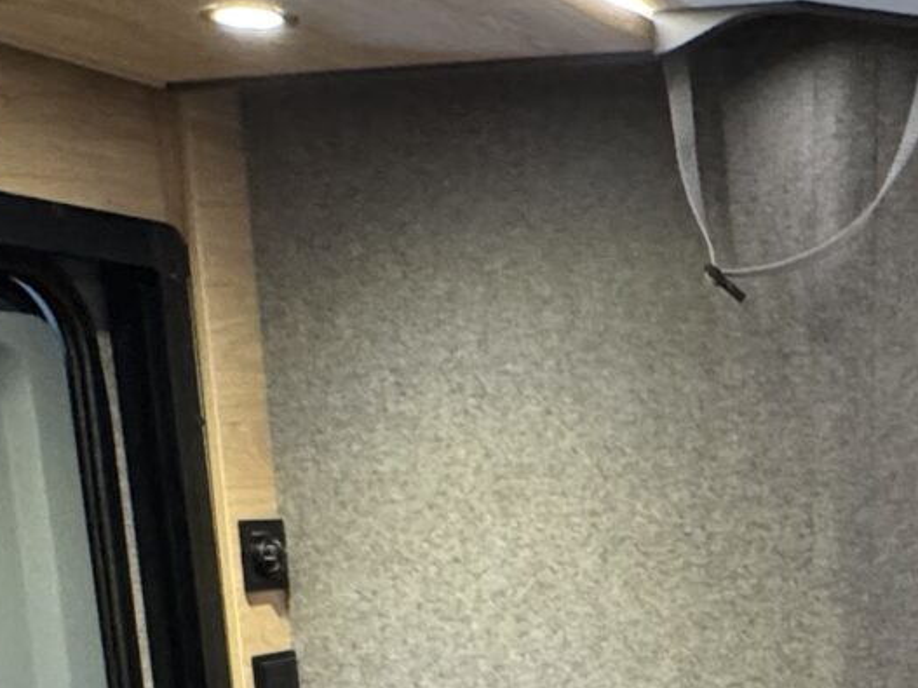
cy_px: 1083
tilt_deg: -17.8
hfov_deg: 27.5
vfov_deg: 18.6
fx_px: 1803
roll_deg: -0.5
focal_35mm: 68
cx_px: 838
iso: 640
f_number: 2.2
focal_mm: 2.22
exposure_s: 1/50
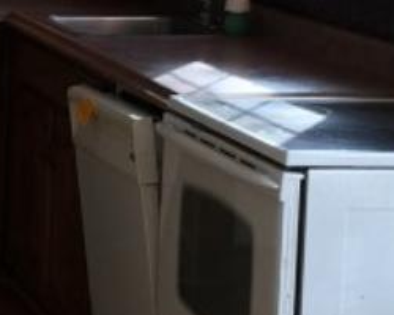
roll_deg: -0.6
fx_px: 1901
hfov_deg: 11.4
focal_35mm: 163
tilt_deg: -6.7
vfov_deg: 9.4
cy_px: 17
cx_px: -165
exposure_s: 1/40
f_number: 2.2
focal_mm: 4.15
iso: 25
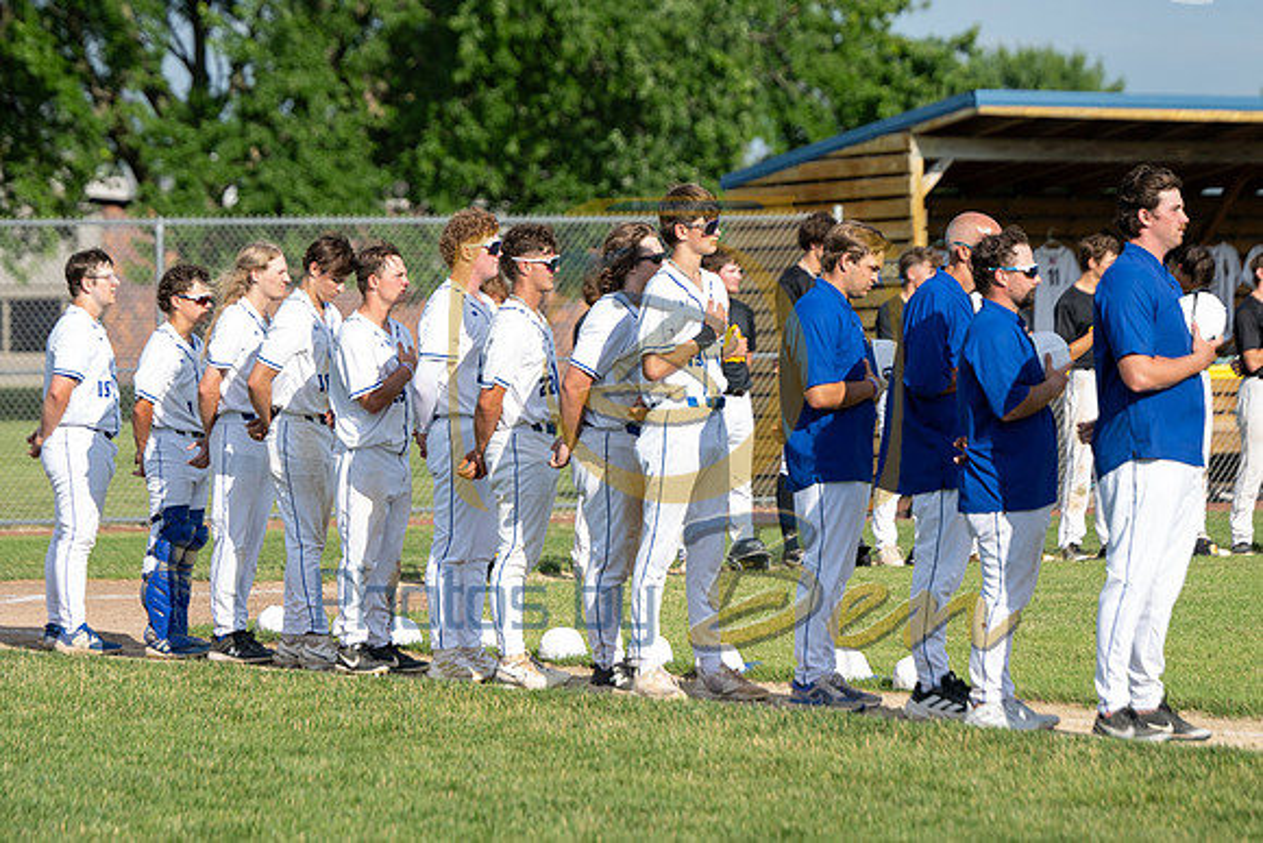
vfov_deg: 7.3
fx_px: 6561
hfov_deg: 11.0
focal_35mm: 187
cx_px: 597
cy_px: 257
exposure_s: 1/2000
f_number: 2.8
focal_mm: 115
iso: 200
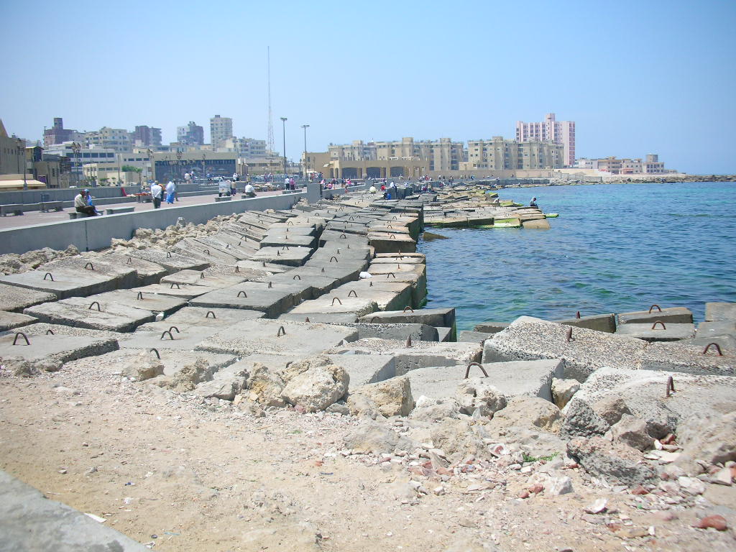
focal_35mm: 35
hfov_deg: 52.6
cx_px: 368
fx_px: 744
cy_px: 276
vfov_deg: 40.7
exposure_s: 1/90
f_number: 8.5
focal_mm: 5.8
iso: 50
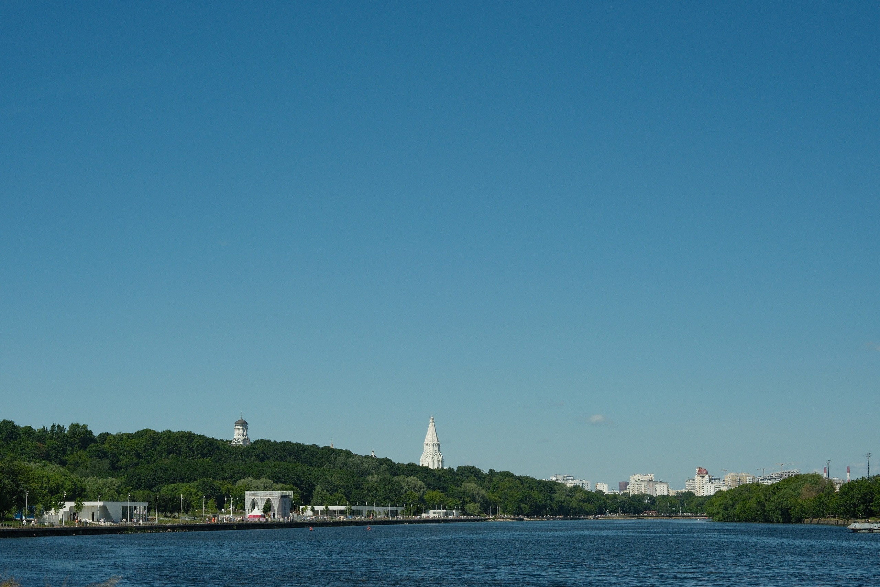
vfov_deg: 18.2
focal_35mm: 75
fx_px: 1833
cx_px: 440
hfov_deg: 27.0
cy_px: 294
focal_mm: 50
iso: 640
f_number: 8
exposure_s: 1/2000
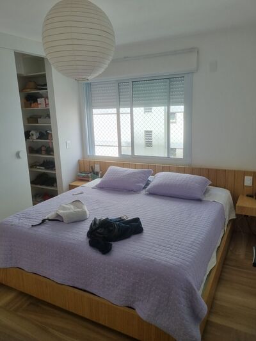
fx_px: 256
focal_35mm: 26
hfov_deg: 53.1
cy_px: 170
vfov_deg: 67.3
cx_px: 128
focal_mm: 5.4
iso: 50
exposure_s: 1/331
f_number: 1.8
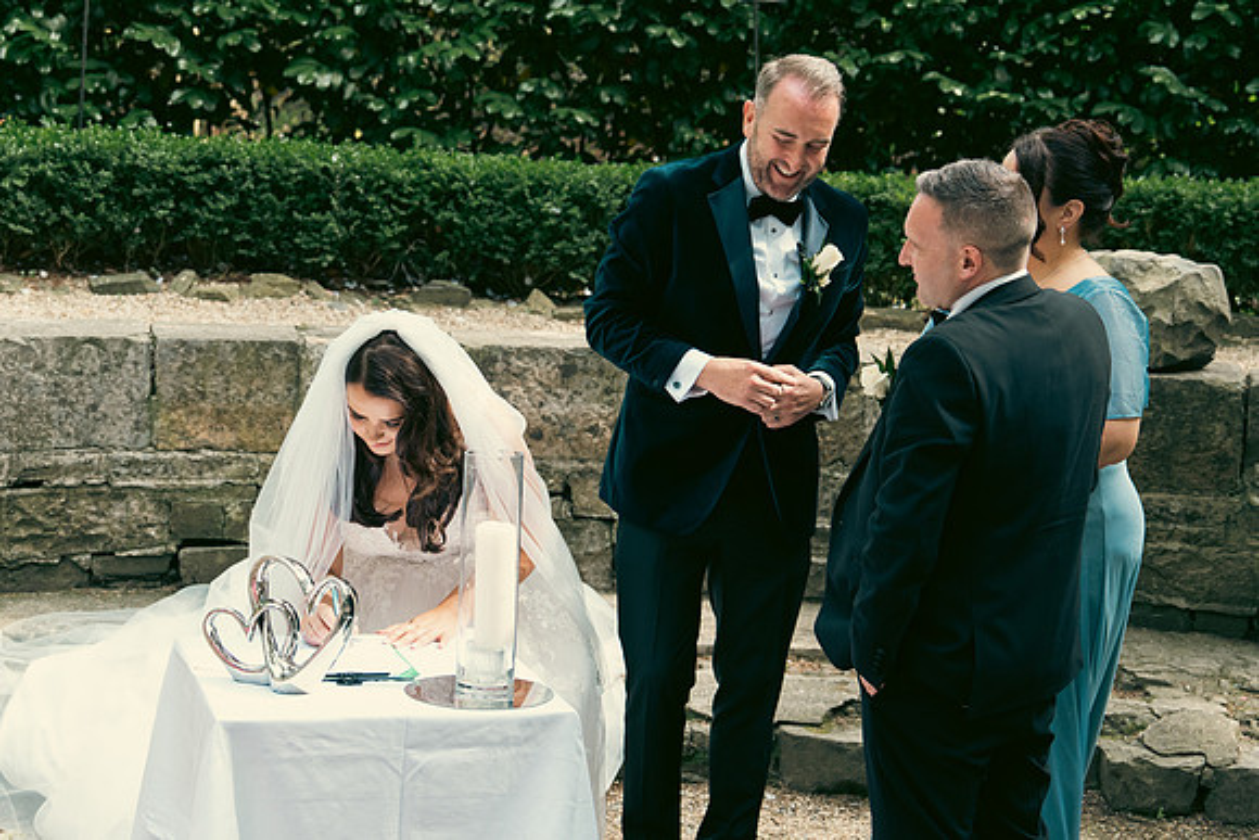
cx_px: 630
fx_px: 2204
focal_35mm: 63
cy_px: 420
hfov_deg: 31.9
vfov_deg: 21.6
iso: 400
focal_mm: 42
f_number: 3.5
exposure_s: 1/200
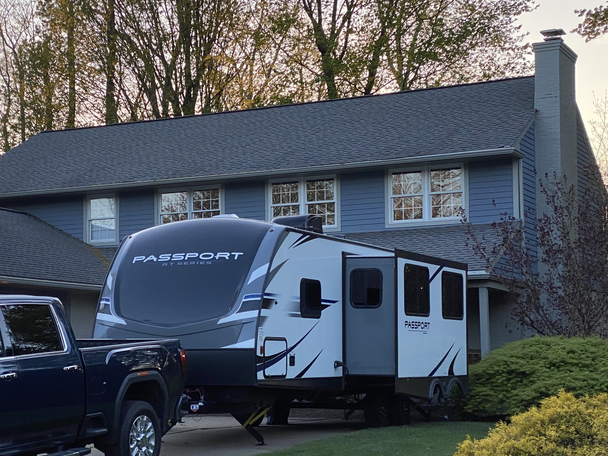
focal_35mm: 79
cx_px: 156
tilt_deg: +3.7
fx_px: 1387
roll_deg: -0.1
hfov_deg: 24.5
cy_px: 282
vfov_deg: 18.6
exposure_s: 1/247
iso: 20
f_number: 2
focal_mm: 6
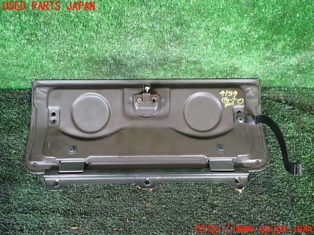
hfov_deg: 69.4
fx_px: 227
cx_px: 157
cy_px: 118
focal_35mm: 25
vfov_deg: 54.9
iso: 200
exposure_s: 1/50
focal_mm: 4.5
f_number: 2
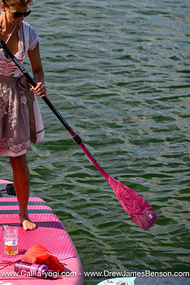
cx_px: -28
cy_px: 134
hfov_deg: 6.3
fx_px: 1708
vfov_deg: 9.5
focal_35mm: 216
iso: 200
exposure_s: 1/400
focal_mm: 130
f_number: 5
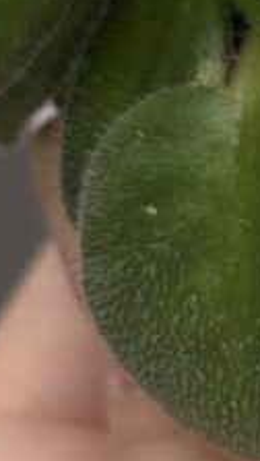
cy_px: -343
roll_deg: -2.3
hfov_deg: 4.6
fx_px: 3176
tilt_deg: -18.8
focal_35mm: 260
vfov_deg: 8.0
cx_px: 636
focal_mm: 5.96
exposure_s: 1/86
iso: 50
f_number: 1.6
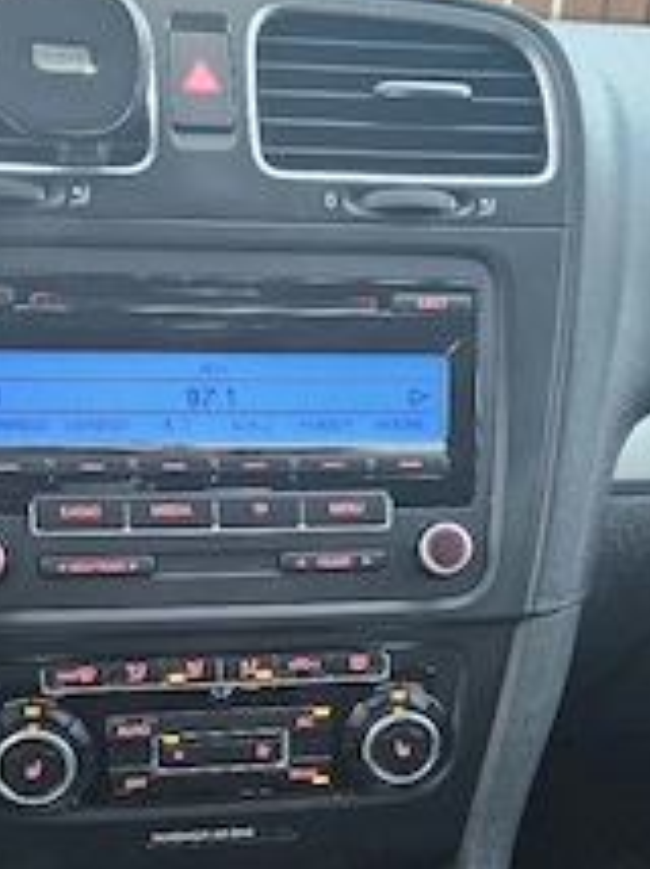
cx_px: 317
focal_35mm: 43
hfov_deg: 33.5
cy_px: 686
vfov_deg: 42.1
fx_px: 1079
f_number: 1.8
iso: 800
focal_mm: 5.4
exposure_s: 1/25.1
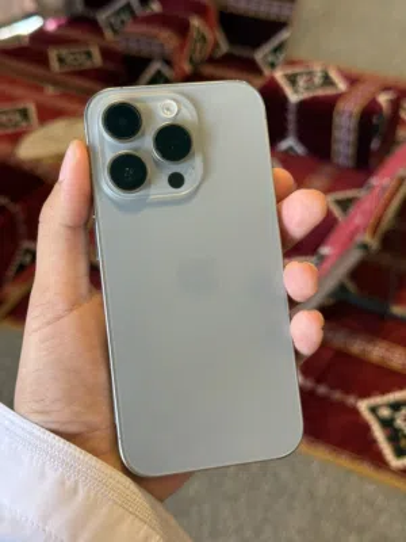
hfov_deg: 30.3
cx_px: 203
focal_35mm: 48
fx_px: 751
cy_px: 271
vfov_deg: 39.7
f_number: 1.78
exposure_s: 1/60
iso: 160
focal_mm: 6.76
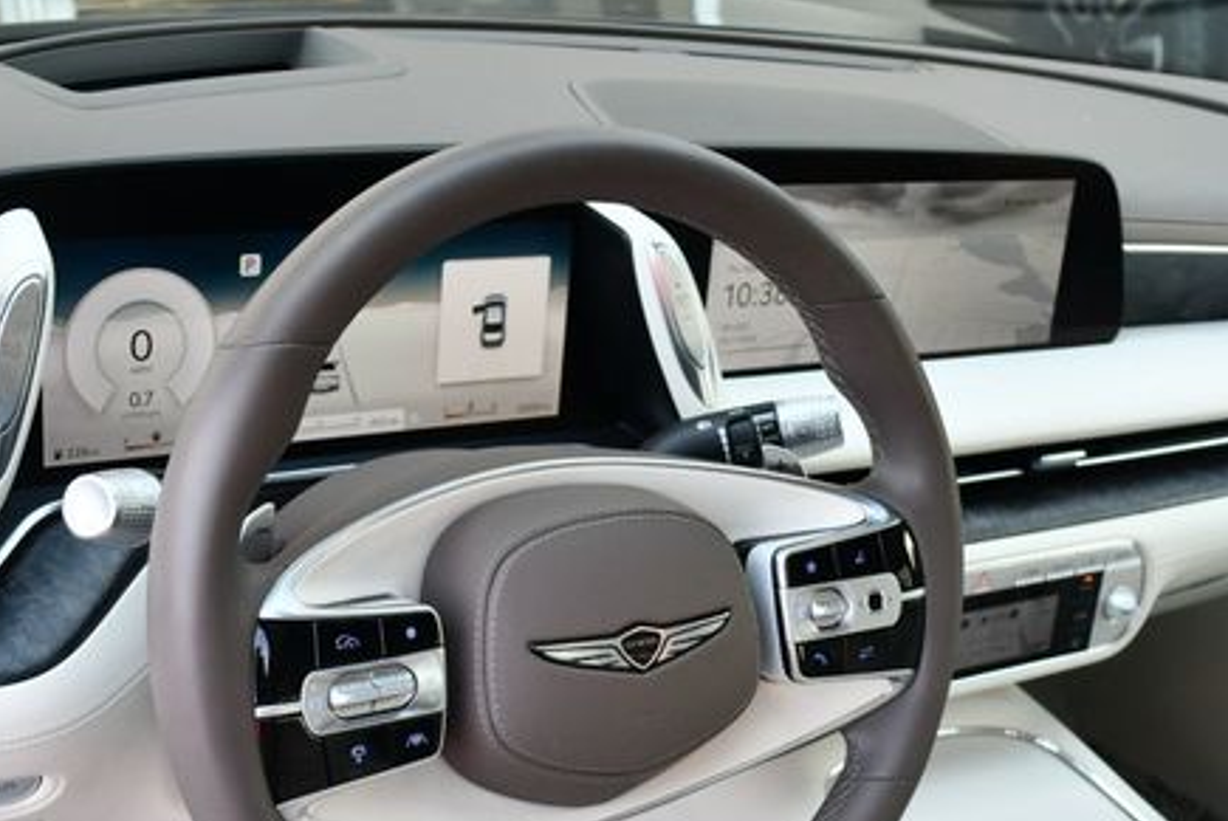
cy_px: 590
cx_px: 598
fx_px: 1810
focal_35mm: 53
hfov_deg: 37.5
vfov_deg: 25.3
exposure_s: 1/250
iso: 400
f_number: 3.5
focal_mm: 18
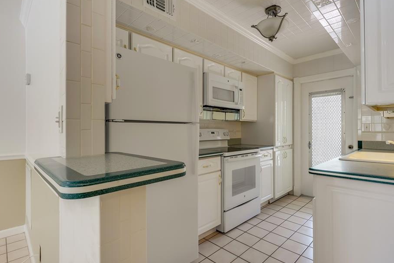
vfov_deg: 67.4
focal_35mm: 18
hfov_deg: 89.8
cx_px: 215
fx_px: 197
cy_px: 128
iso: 200
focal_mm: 16
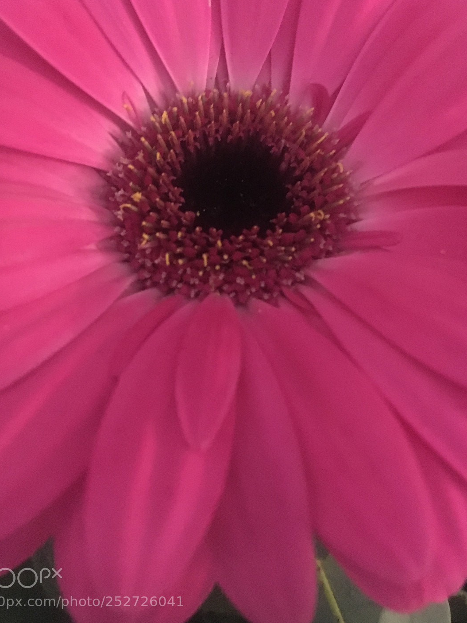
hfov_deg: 42.9
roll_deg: -2.9
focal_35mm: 33
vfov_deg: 55.3
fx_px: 593
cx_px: 218
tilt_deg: -40.8
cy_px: 282
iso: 800
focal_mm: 4.15
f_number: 2.2
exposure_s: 1/17
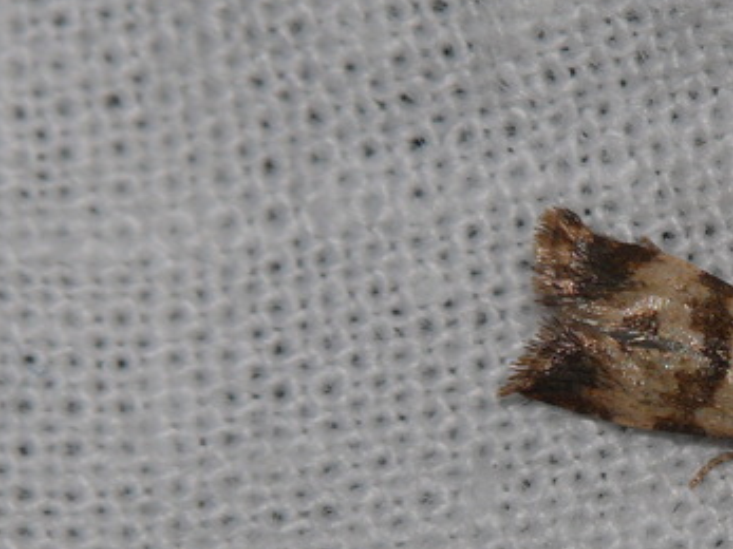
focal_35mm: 1033
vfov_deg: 1.4
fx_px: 21866
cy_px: 361
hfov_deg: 1.9
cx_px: 692
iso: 100
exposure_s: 1/640
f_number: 11
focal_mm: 88.8
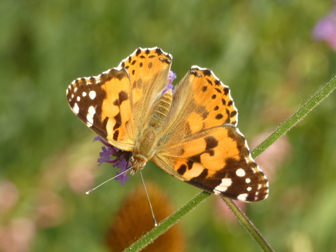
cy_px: 126
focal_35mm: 319
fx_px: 3097
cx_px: 168
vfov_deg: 4.7
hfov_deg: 6.2
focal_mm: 57.2
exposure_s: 1/80
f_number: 5.6
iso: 125
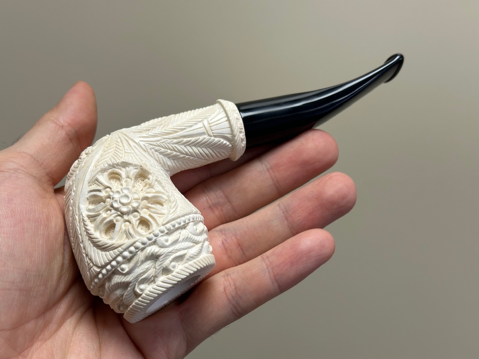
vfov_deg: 30.3
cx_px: 240
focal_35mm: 48
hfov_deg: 39.7
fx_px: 664
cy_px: 180
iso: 64
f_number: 1.78
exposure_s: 1/121
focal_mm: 6.86
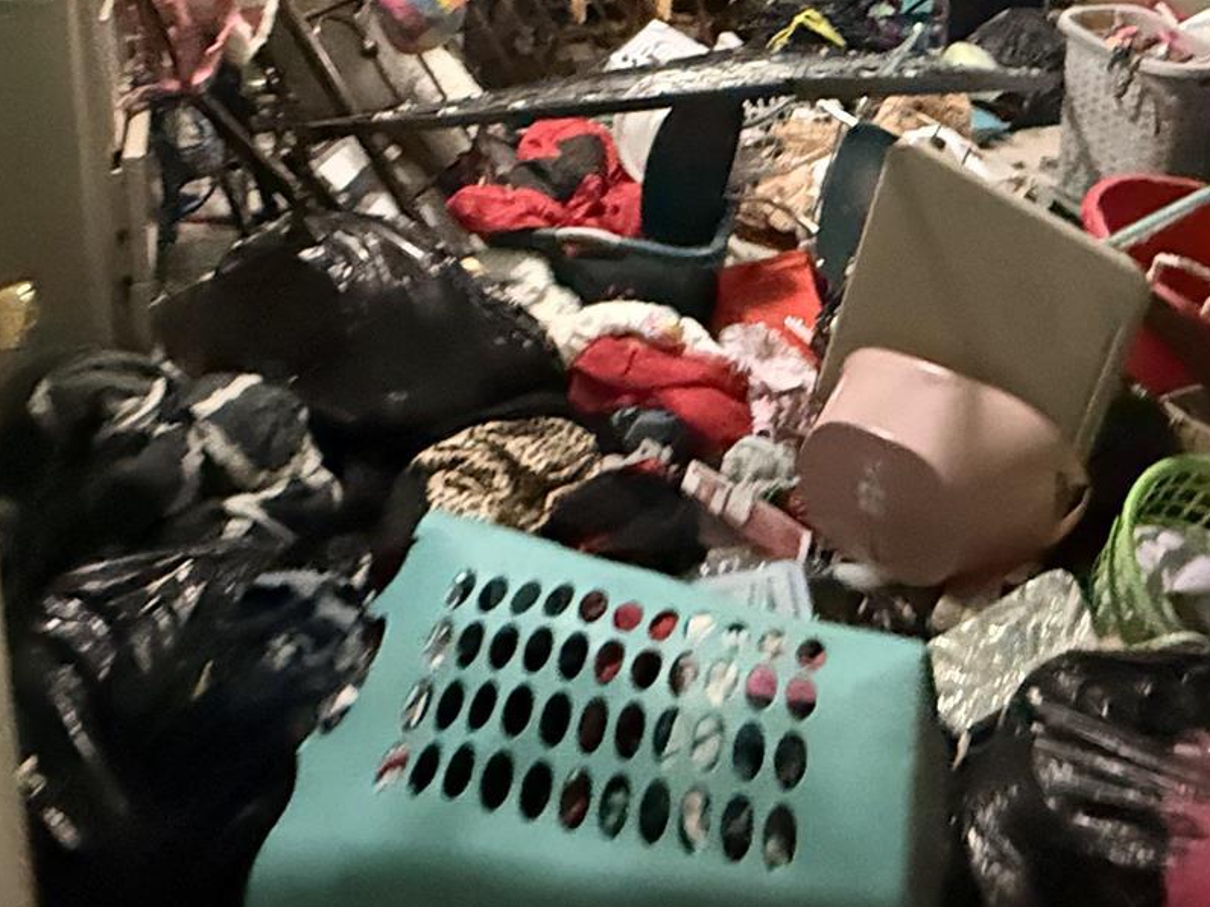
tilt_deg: -14.8
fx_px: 1258
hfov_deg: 51.2
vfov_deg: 35.2
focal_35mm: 36
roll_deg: -1.2
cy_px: -35
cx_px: 698
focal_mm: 2.22
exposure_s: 1/30
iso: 1600
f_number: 2.2
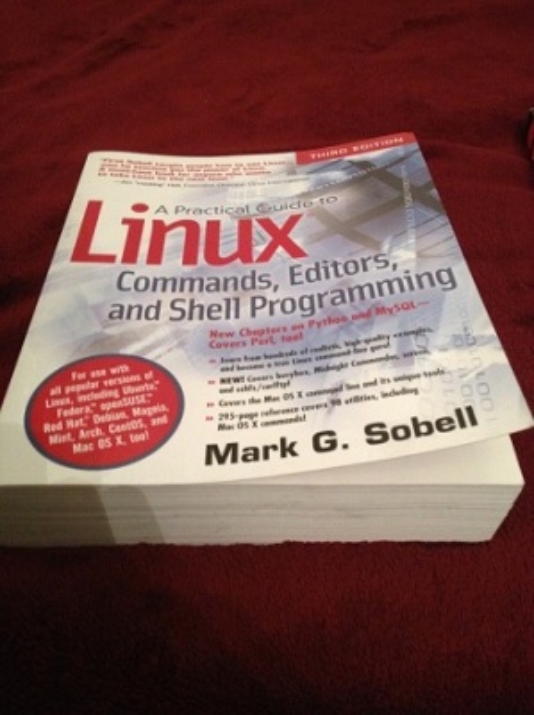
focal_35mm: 35
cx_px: 267
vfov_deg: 52.7
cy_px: 358
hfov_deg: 40.6
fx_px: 721
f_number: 2.4
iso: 400
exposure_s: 1/17
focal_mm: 4.28
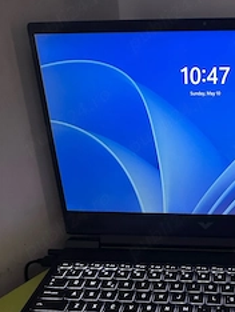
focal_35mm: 41
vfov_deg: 43.9
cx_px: 198
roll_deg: +0.9
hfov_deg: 33.8
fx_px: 370
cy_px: 241
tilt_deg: -30.3
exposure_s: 1/60
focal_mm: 6.86
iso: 800
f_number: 1.78
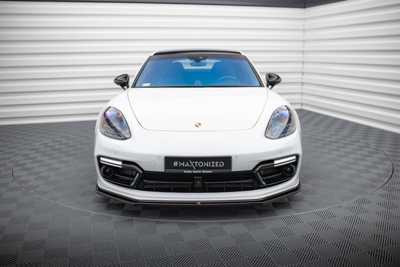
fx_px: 389
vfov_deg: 37.9
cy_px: 134
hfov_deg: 54.4
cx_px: 200
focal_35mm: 35
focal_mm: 35
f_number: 2.5
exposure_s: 1/200
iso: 500
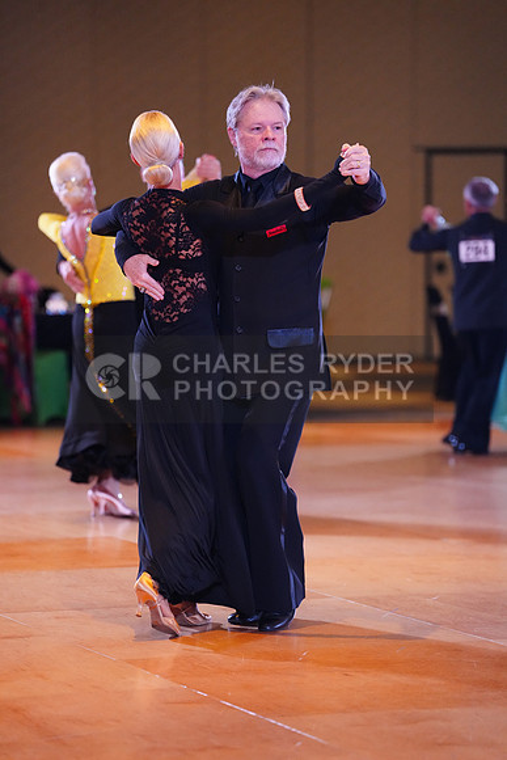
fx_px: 3082
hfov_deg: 9.4
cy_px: 380
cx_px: 254
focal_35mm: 146
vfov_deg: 14.1
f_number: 2.8
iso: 5000
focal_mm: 146
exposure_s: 1/400
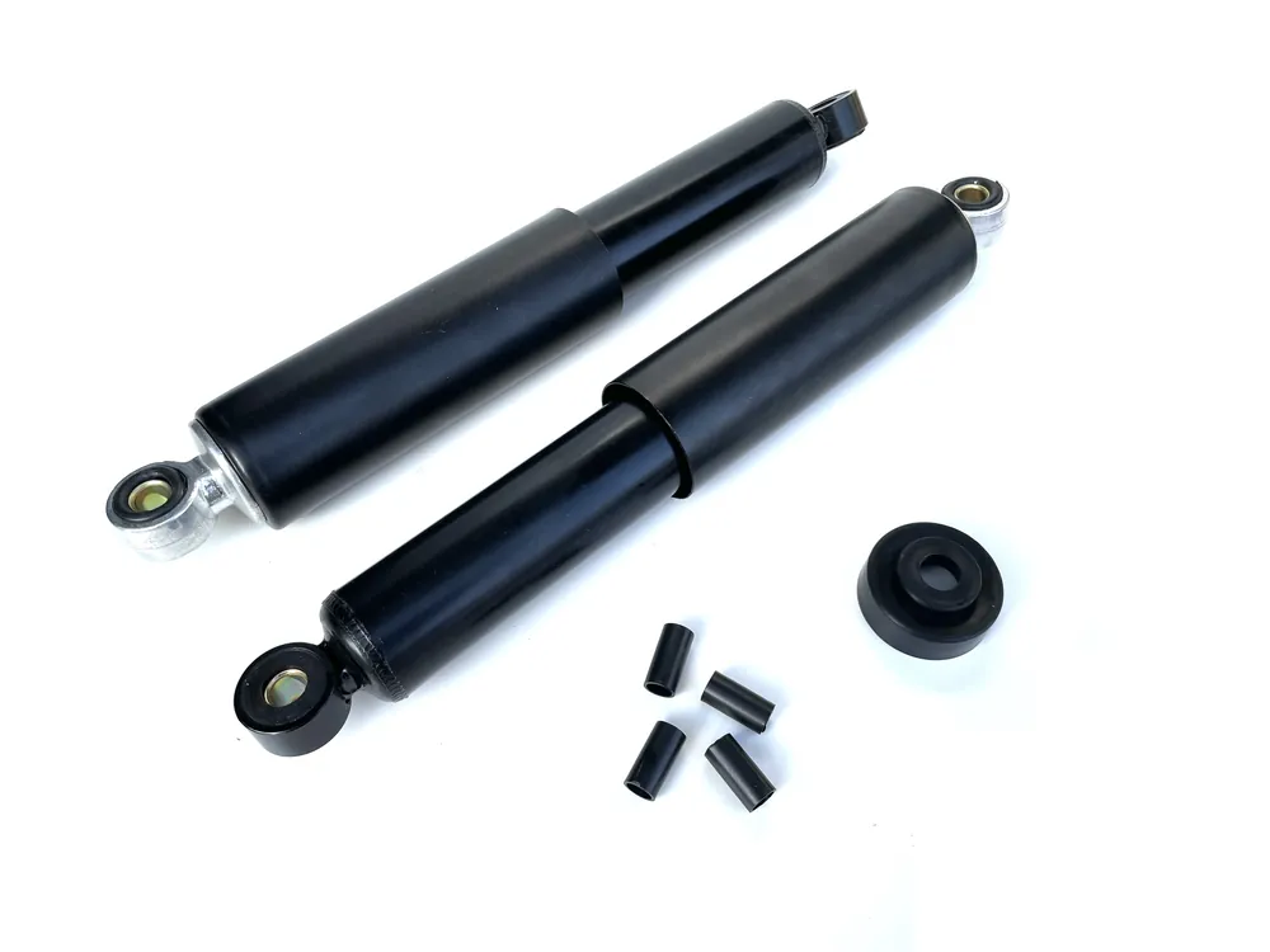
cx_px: 635
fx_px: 954
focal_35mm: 26
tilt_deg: -59.3
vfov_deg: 53.1
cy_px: 476
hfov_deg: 67.3
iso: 32
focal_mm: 4.2
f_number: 1.6
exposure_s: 1/1082
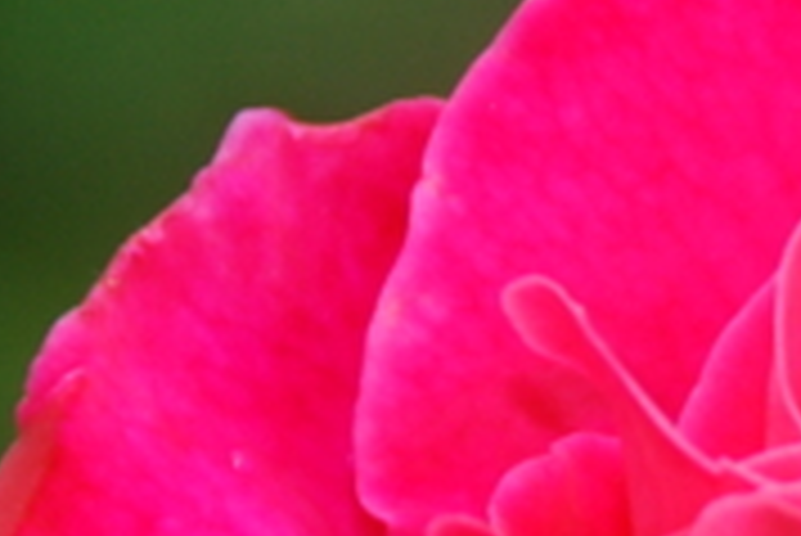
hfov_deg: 1.5
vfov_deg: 1.0
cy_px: 671
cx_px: 1071
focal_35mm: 1350
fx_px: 30061
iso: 400
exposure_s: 1/200
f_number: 7.1
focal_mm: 200
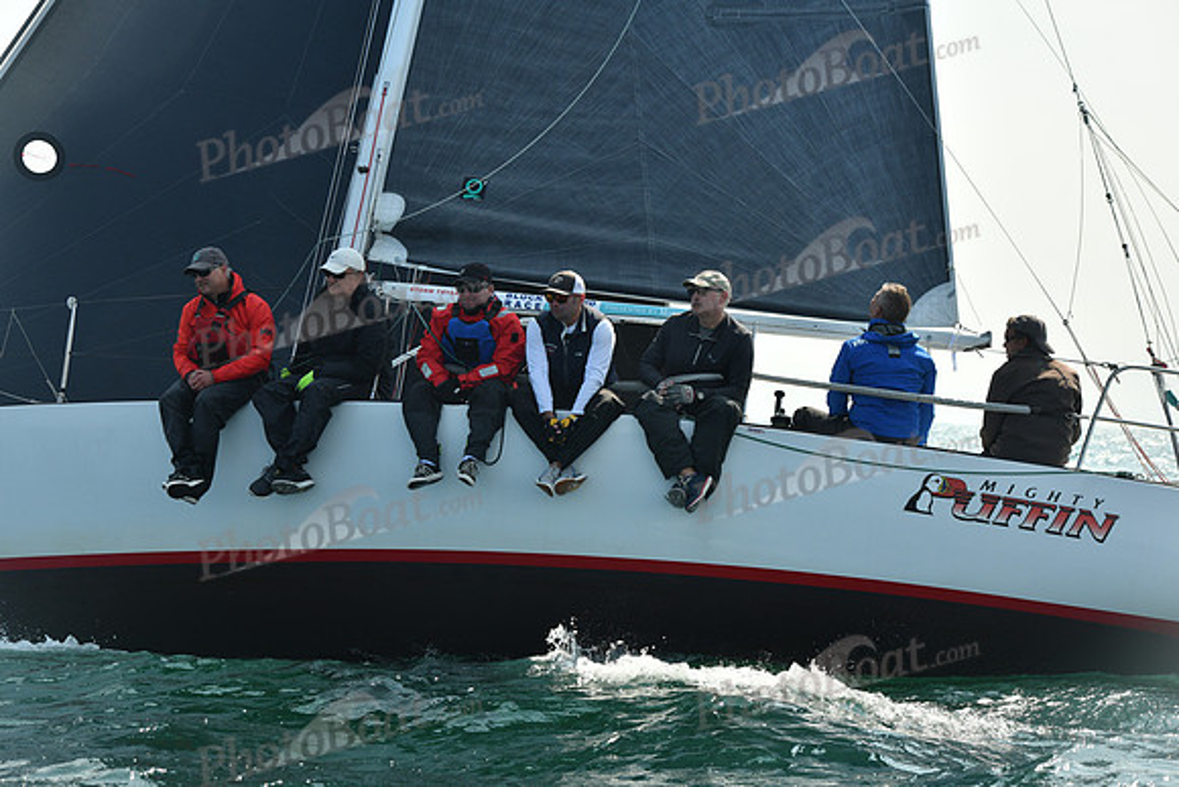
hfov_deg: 23.9
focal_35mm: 85
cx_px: 590
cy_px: 394
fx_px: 2784
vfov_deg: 16.1
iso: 320
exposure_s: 1/1250
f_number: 6.3
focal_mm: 85
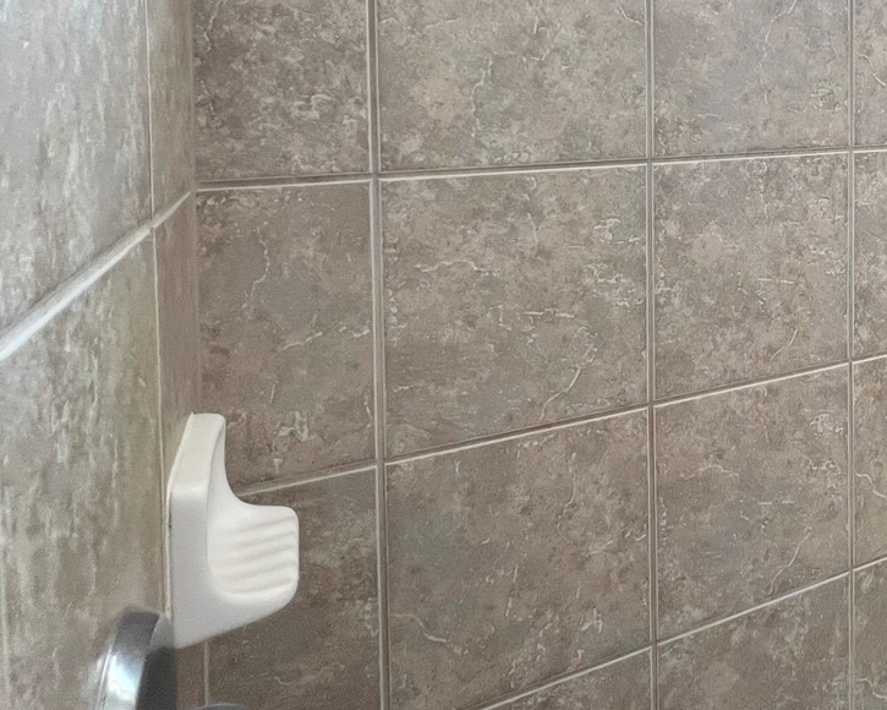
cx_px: 755
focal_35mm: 28
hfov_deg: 56.0
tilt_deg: -3.3
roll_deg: +0.1
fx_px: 735
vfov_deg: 47.7
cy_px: 109
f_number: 1.8
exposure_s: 1/120
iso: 40
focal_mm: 1.57
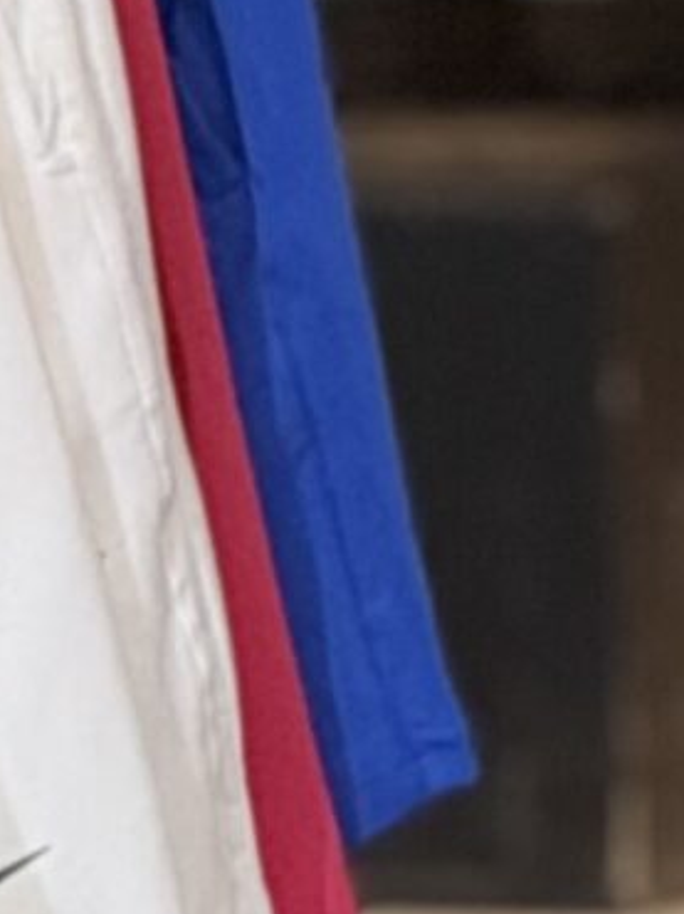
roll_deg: +0.3
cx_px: 2230
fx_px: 21919
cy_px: -351
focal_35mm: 831
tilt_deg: -4.1
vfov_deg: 2.4
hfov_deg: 1.8
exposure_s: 1/100
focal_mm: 15.66
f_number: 2.8
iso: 250
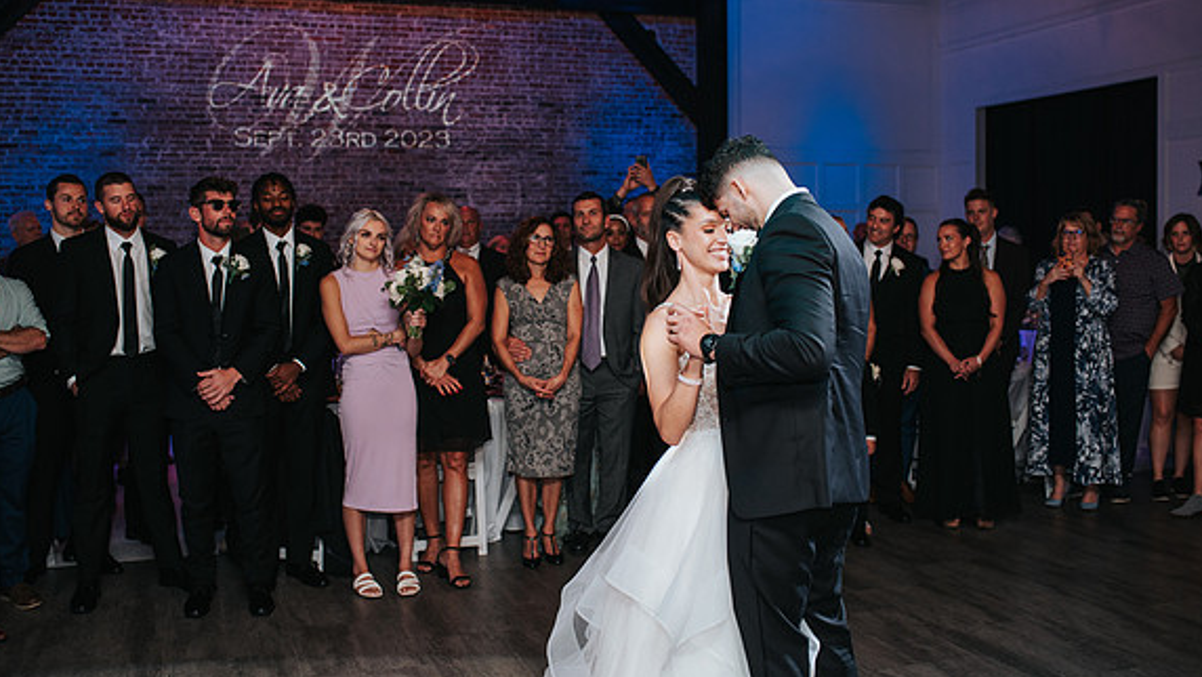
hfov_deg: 52.8
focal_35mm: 38
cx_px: 599
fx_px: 1211
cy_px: 287
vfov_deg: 31.2
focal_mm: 35
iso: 1000
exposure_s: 1/200
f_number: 2.8
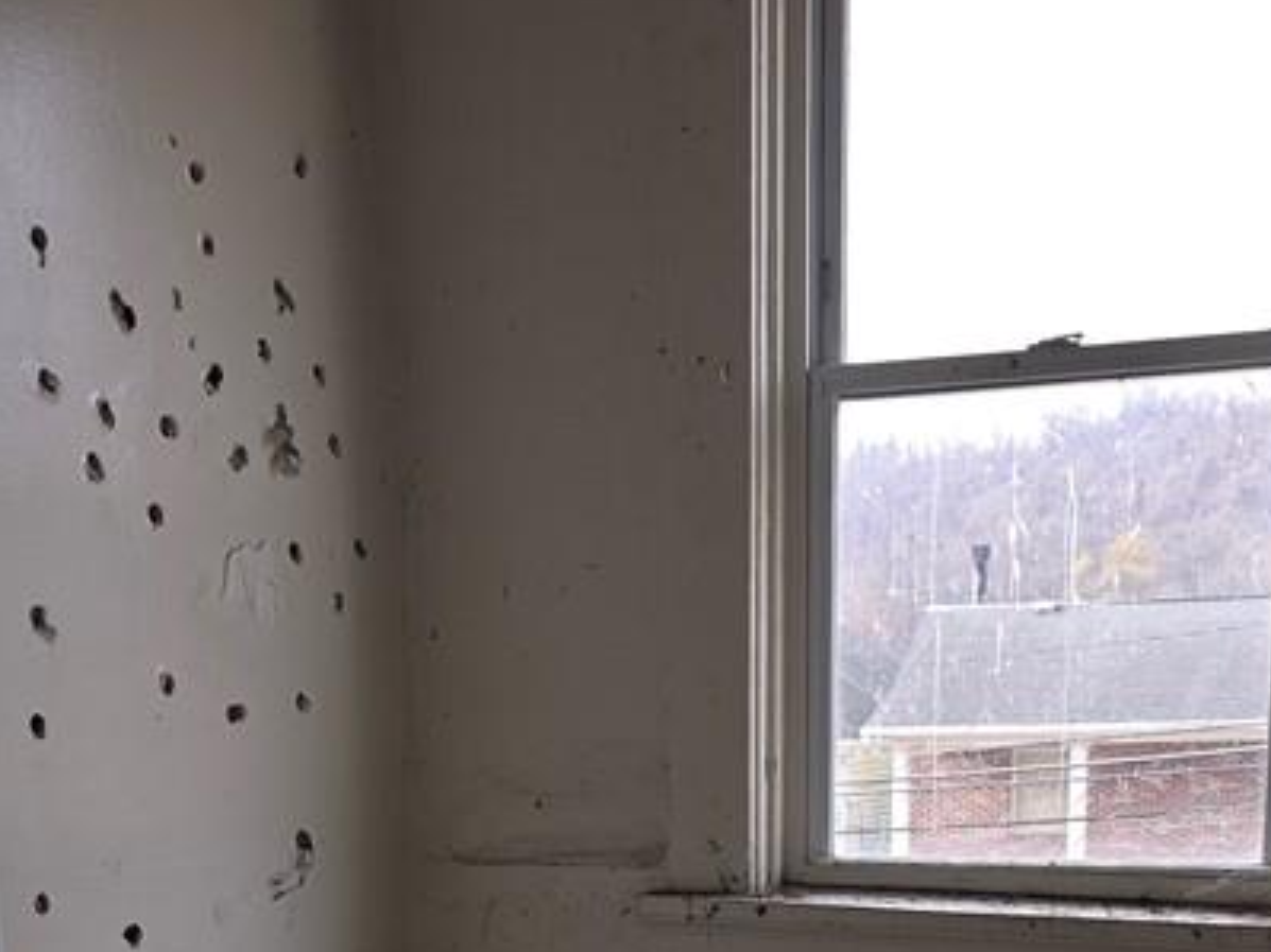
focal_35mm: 59
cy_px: 1095
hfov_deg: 32.7
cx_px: 554
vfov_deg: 23.1
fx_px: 2166
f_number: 1.7
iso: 16
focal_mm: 6.3
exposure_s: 1/60
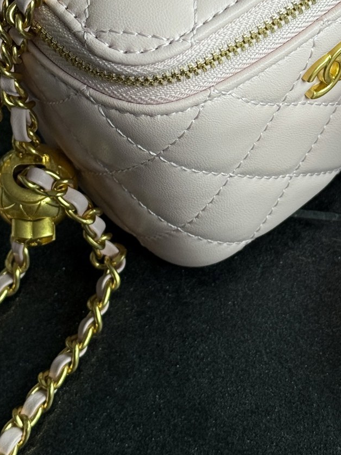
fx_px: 1511
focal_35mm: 115
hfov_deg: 12.9
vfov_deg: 17.0
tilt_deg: -54.7
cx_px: 212
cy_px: 94
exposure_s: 1/145
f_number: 1.78
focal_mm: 6.76
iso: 50
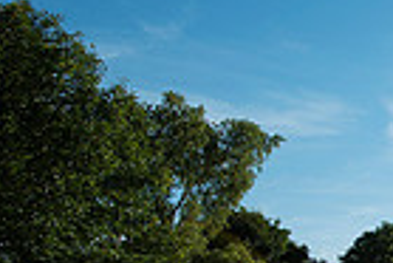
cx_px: 806
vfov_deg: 18.2
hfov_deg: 17.8
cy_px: 170
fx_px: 820
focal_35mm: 75
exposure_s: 1/800
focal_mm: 18
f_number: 7.1
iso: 200
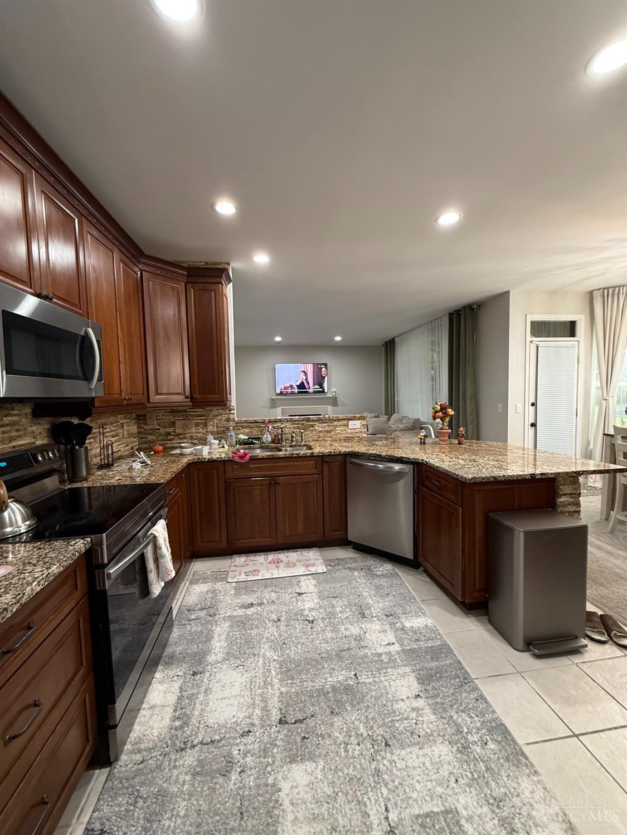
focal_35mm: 14
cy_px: 418
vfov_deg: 102.1
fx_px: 338
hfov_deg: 85.7
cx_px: 314
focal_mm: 2.22
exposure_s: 1/60
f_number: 2.2
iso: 320
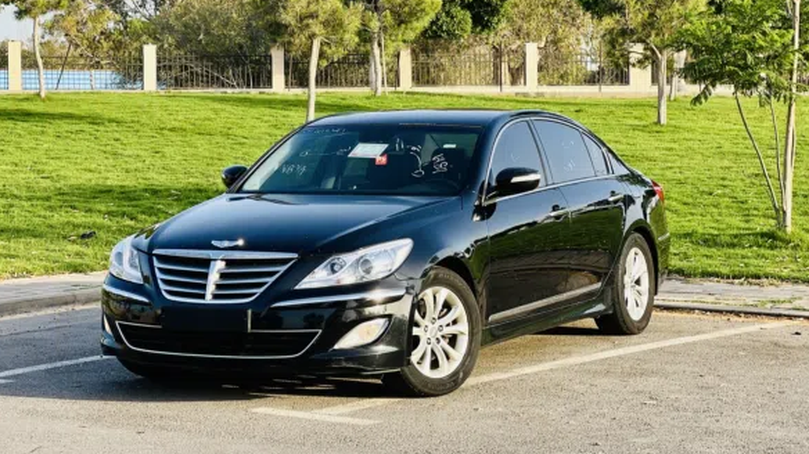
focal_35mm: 92
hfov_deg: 23.2
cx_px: 370
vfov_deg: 13.1
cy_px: 179
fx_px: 1973
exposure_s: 1/138
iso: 20
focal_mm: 9
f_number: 2.8
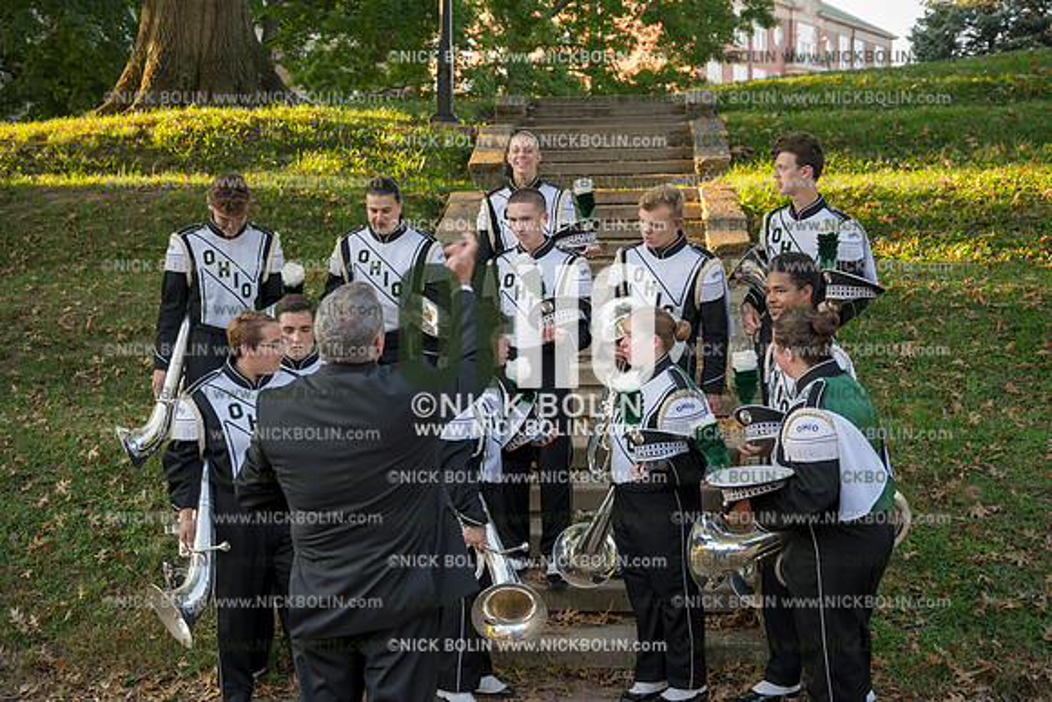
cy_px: 351
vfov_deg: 28.7
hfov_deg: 41.9
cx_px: 526
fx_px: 1374
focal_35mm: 47
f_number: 4
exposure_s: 1/80
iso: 125
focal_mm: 47
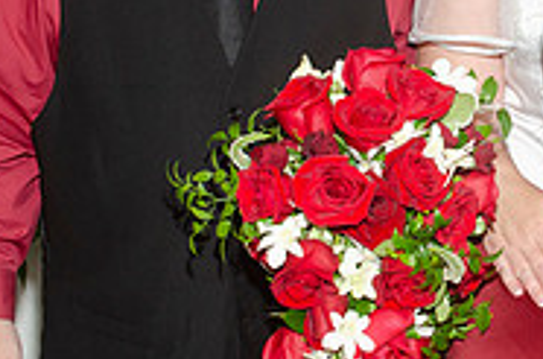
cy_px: 61
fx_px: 1971
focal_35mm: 131
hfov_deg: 15.5
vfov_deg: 10.4
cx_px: 499
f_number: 6.3
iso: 400
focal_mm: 28
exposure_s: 1/250
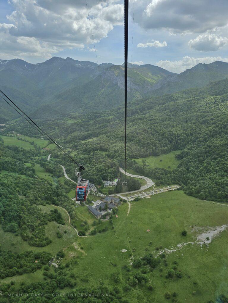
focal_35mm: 23
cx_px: 114
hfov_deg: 58.9
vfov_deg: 73.9
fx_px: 202
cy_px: 152
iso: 10
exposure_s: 1/446
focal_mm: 6.3
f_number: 1.7
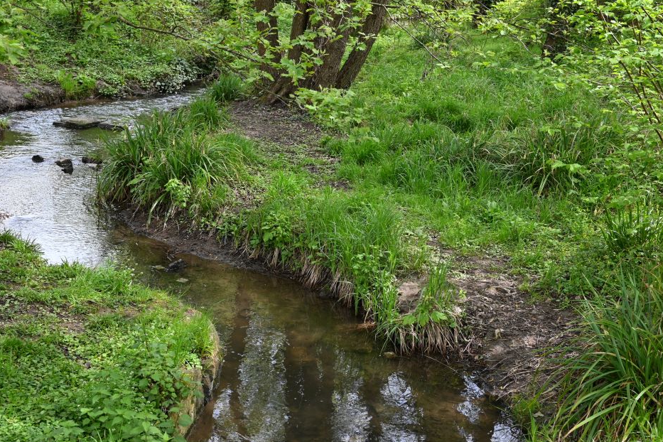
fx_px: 994
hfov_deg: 36.9
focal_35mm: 54
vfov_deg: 25.0
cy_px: 244
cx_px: 355
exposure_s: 1/250
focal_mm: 28
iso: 200
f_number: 4.5
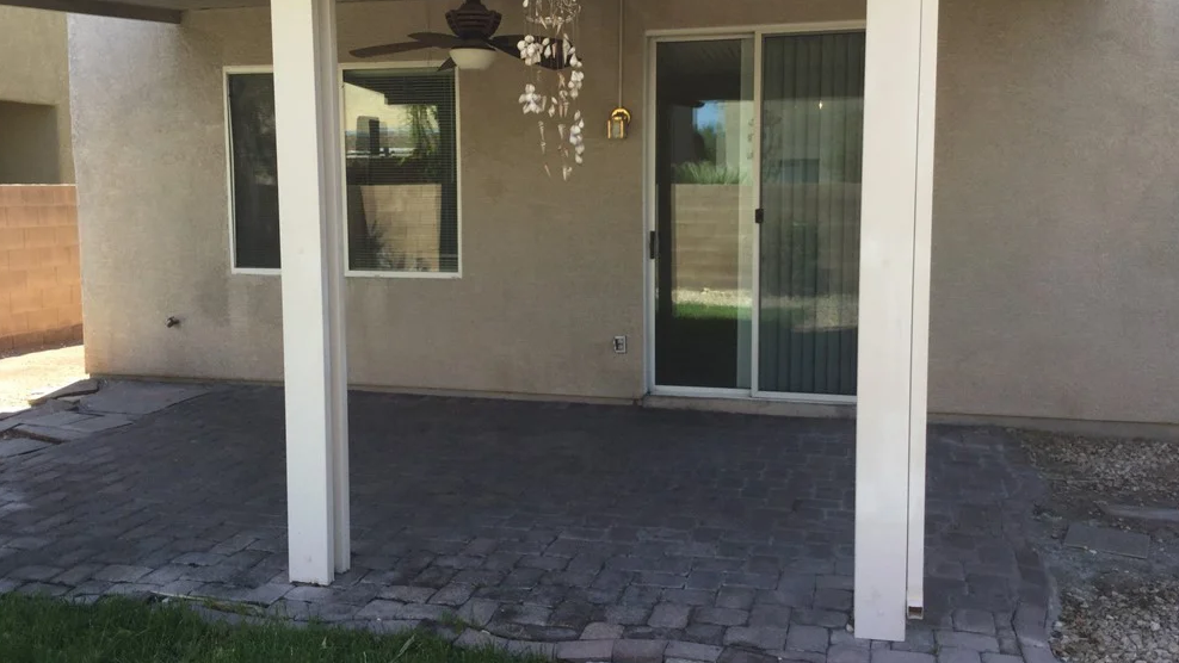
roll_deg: +0.7
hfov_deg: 56.6
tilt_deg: -9.6
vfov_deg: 33.7
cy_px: 310
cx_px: 594
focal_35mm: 35
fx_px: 1094
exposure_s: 1/353
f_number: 2.4
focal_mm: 3.3
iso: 25
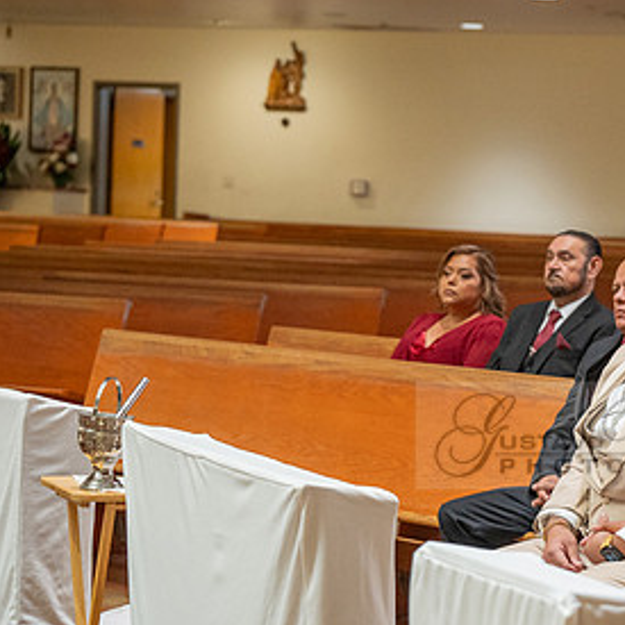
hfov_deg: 13.2
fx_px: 2676
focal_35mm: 131
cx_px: 614
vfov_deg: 13.3
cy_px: 435
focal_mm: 73
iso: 3200
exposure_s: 1/160
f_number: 4
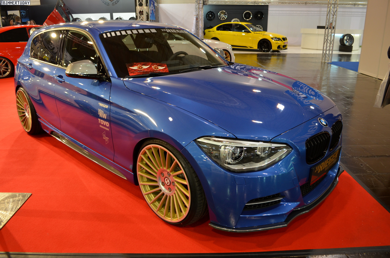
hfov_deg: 67.5
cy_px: 129
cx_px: 195
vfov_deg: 47.7
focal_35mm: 27
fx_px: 292
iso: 400
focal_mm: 18
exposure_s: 1/60
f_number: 4
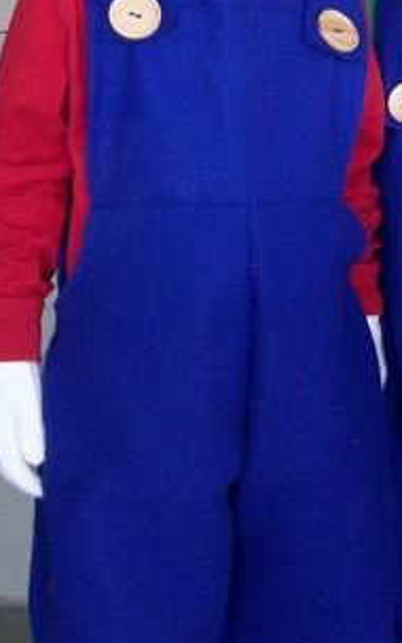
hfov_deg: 16.8
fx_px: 1315
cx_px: 460
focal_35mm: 75
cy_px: 54
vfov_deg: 26.5
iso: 132
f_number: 2.8
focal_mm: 5.7
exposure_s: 1/128
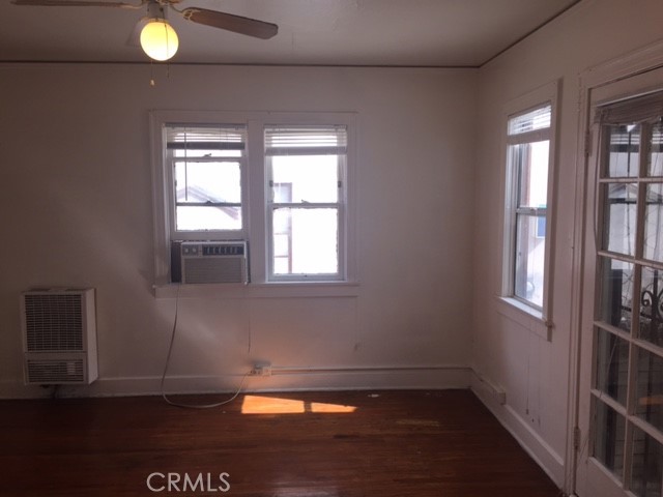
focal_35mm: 29
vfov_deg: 48.2
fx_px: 555
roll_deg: +0.2
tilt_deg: -6.1
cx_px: 332
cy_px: 248
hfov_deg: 61.7
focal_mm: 4.15
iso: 32
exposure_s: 1/218
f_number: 2.2
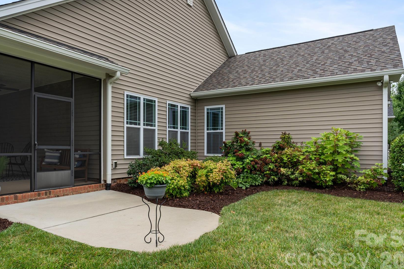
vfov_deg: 51.0
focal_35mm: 25
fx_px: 281
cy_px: 110
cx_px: 181
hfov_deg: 71.3
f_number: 7.1
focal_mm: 20
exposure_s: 1/125
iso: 100
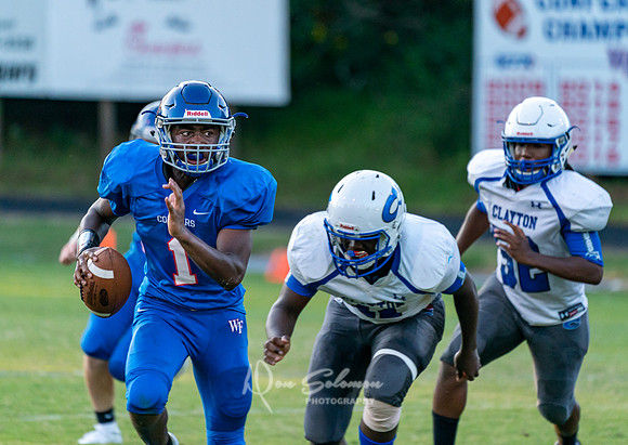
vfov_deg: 3.1
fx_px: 8296
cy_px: 196
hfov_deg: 4.3
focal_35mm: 466
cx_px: 308
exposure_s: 1/1000
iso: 3200
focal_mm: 400
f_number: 5.6
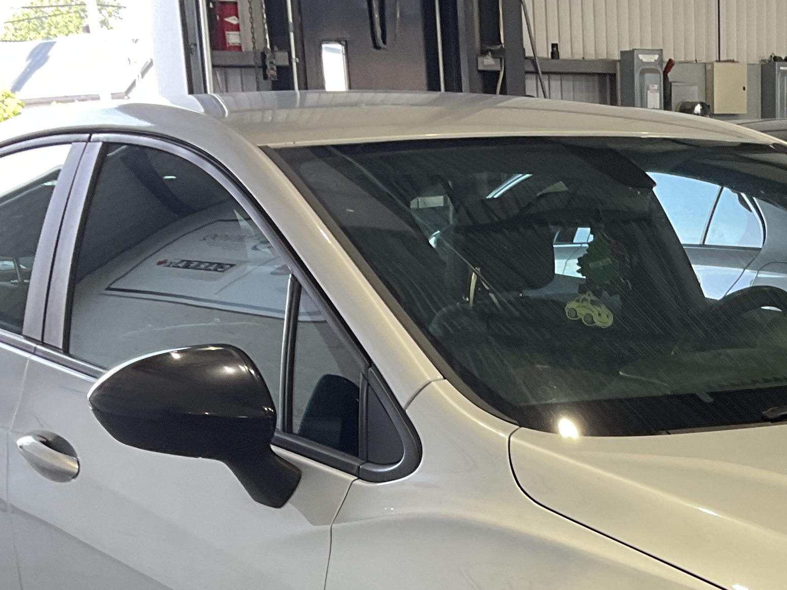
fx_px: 1705
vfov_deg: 18.6
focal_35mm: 75
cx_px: 727
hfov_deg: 25.1
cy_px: 713
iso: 64
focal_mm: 3
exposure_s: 1/120
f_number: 1.8
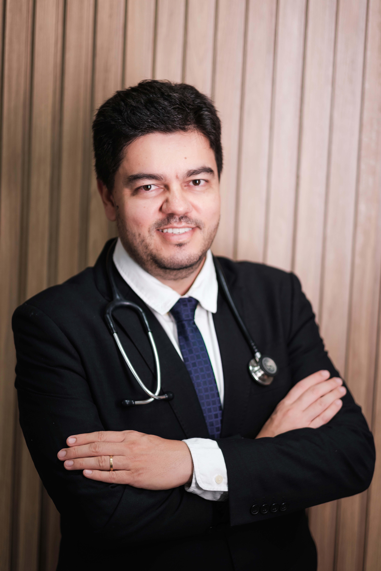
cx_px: 190
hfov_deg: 16.3
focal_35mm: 84
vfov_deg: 24.2
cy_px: 286
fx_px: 1333
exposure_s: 1/160
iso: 80
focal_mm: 56
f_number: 1.2
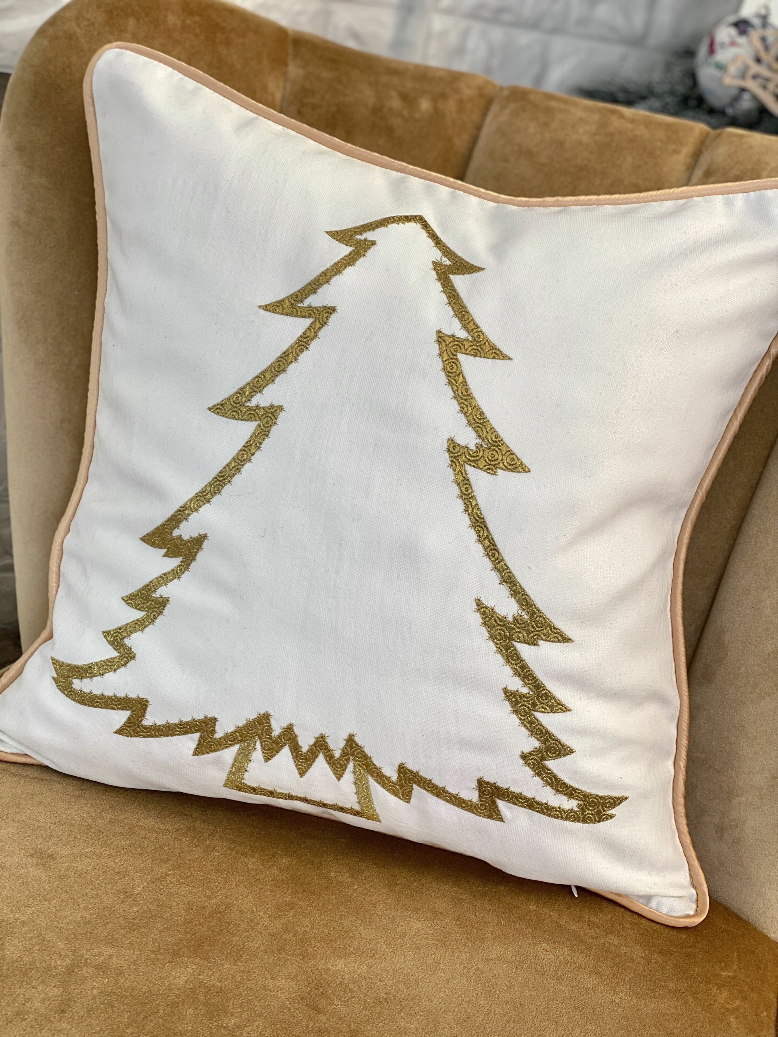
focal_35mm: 52
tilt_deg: -20.1
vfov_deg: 36.8
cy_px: 518
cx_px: 389
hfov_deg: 28.0
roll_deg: -11.5
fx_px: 1558
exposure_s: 1/122
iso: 40
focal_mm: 6
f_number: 2
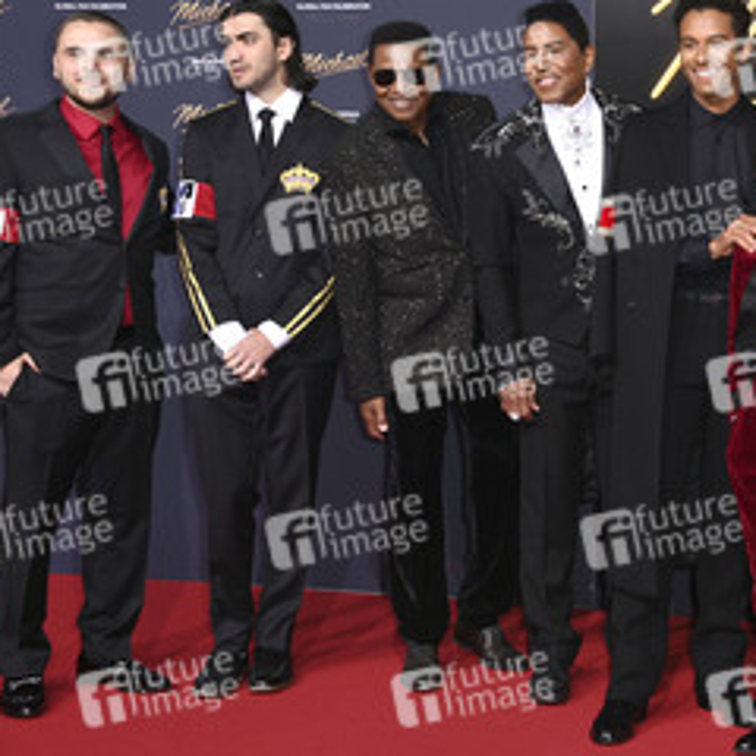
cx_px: 704
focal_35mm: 99
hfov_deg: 17.3
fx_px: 2446
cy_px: 296
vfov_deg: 17.5
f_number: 5.6
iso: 400
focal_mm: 62
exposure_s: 1/250
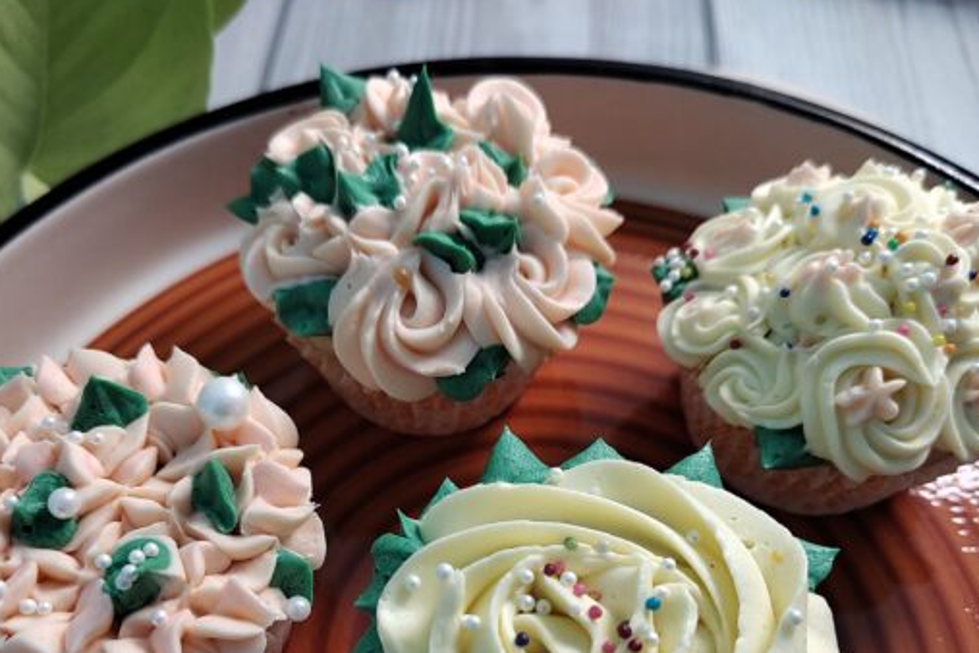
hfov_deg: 57.1
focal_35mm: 33
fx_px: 897
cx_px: 448
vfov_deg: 38.9
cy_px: 488
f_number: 1.8
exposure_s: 1/50
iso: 938
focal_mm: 5.56
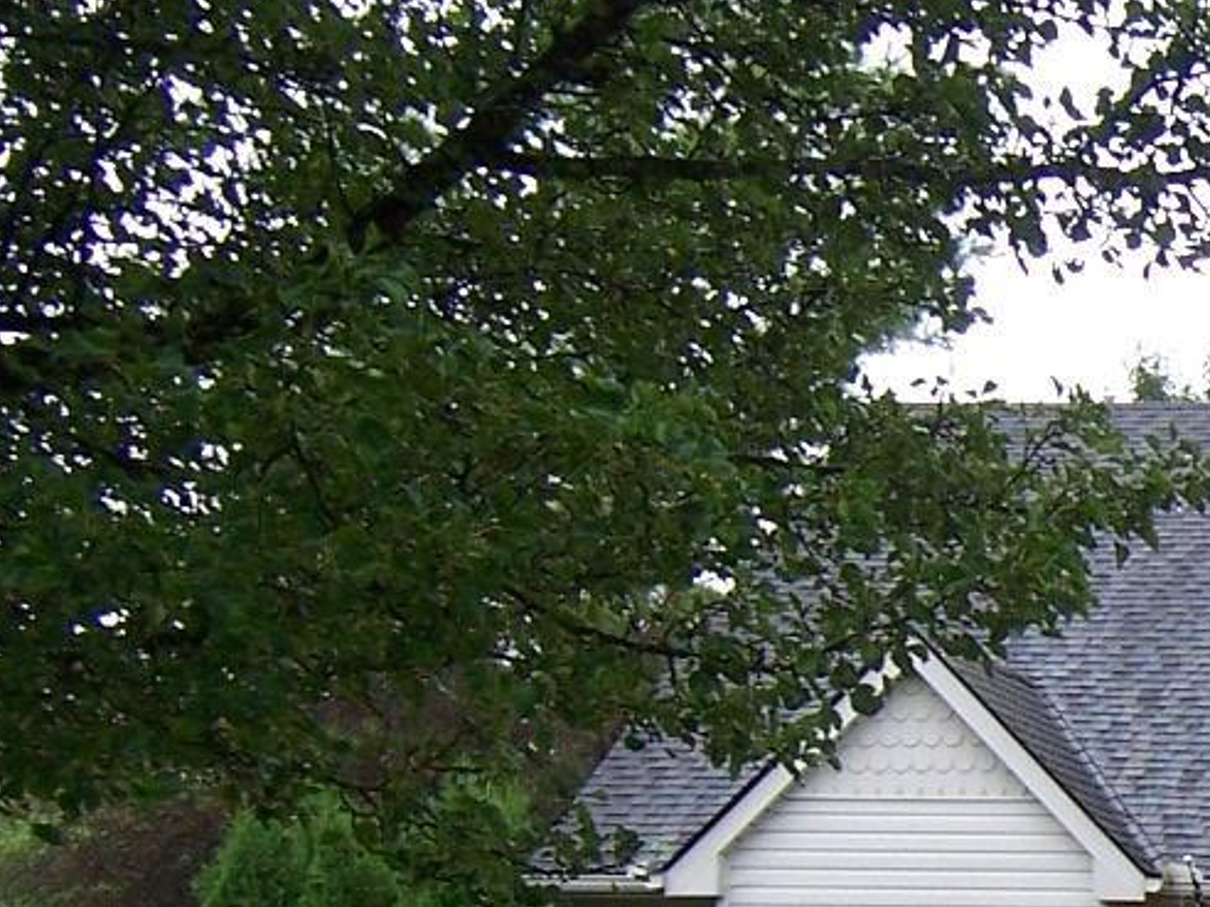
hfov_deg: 17.1
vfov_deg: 14.0
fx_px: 3635
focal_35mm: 104
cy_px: 922
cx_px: 1813
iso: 80
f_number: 3.4
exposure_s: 1/125
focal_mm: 5.5
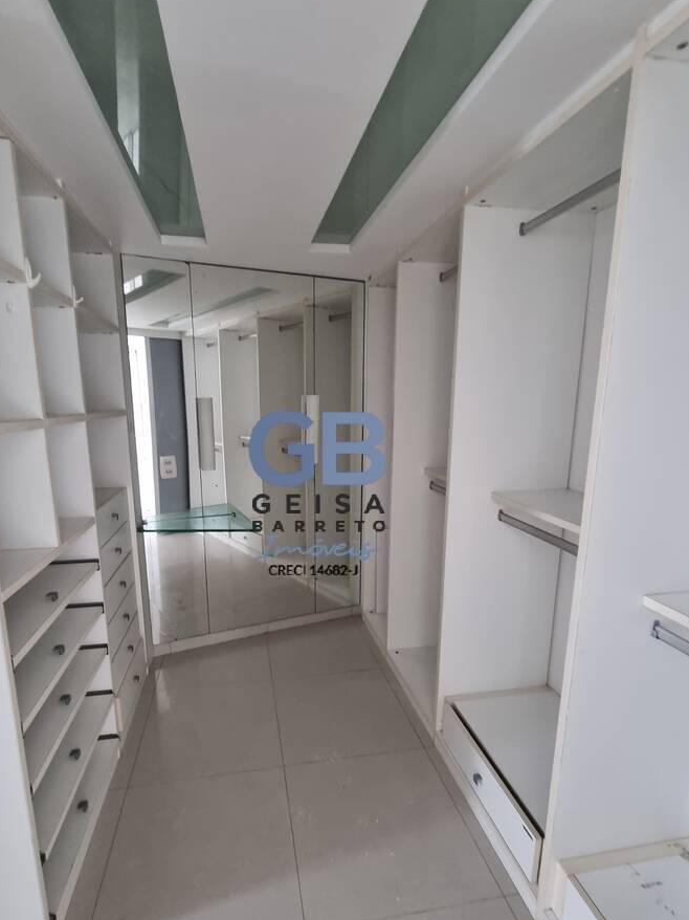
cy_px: 491
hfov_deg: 77.9
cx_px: 316
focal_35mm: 16
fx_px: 425
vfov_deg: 94.4
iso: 320
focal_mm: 2.2
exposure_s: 1/34
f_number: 2.2
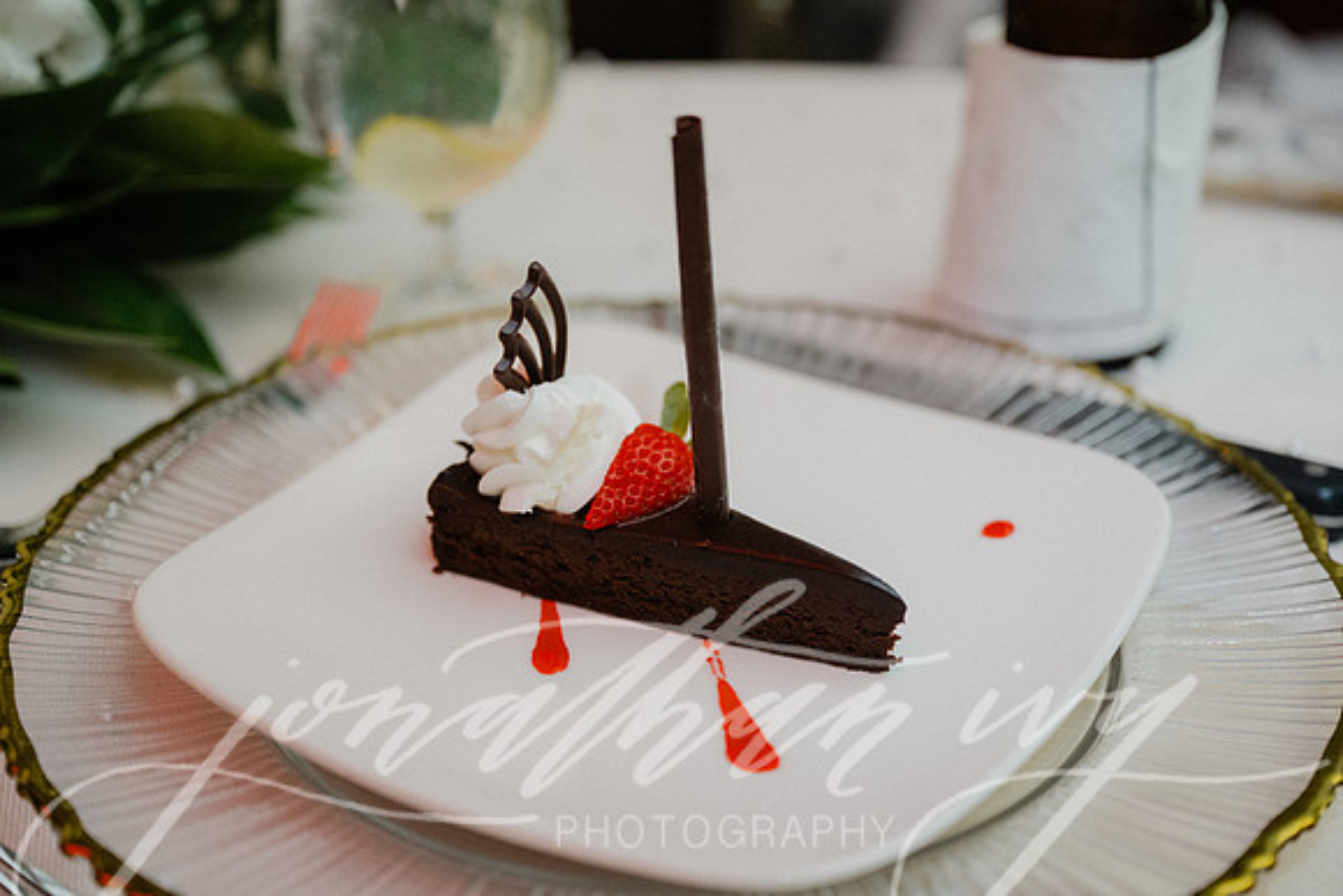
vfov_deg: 21.6
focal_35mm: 63
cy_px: 448
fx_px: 2351
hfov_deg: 31.9
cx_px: 672
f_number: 2.8
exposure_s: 1/125
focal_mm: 63
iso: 3200
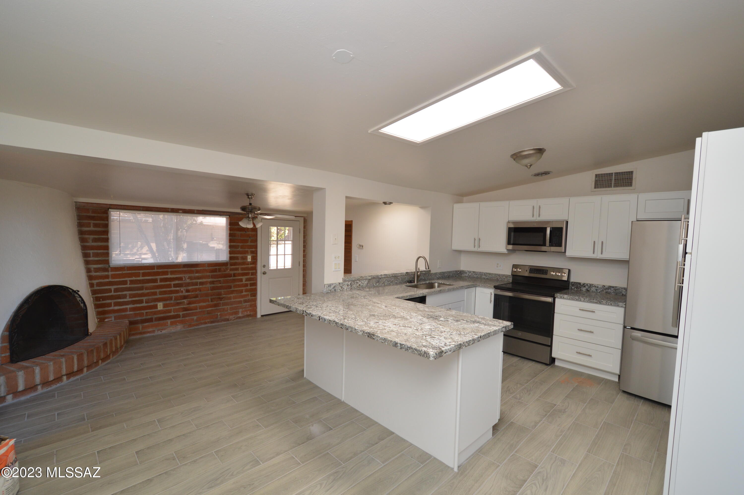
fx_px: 310
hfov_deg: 100.4
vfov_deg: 77.2
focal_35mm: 15
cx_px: 372
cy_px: 248
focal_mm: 10
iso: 400
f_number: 5
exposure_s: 1/100
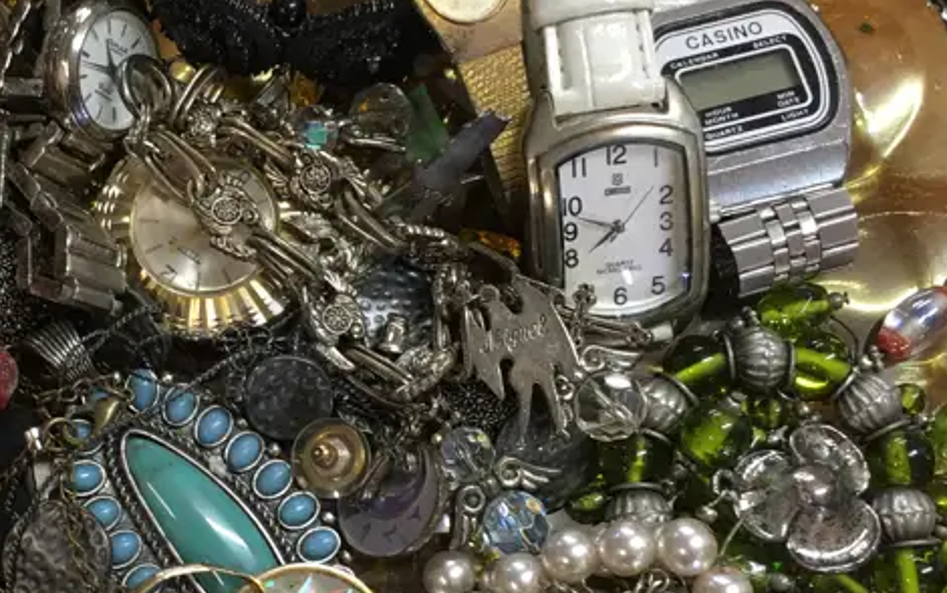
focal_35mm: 67
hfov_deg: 30.1
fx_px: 1730
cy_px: 401
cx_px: 242
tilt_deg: -76.7
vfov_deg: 19.4
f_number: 2.2
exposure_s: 1/17
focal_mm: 4.15
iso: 32
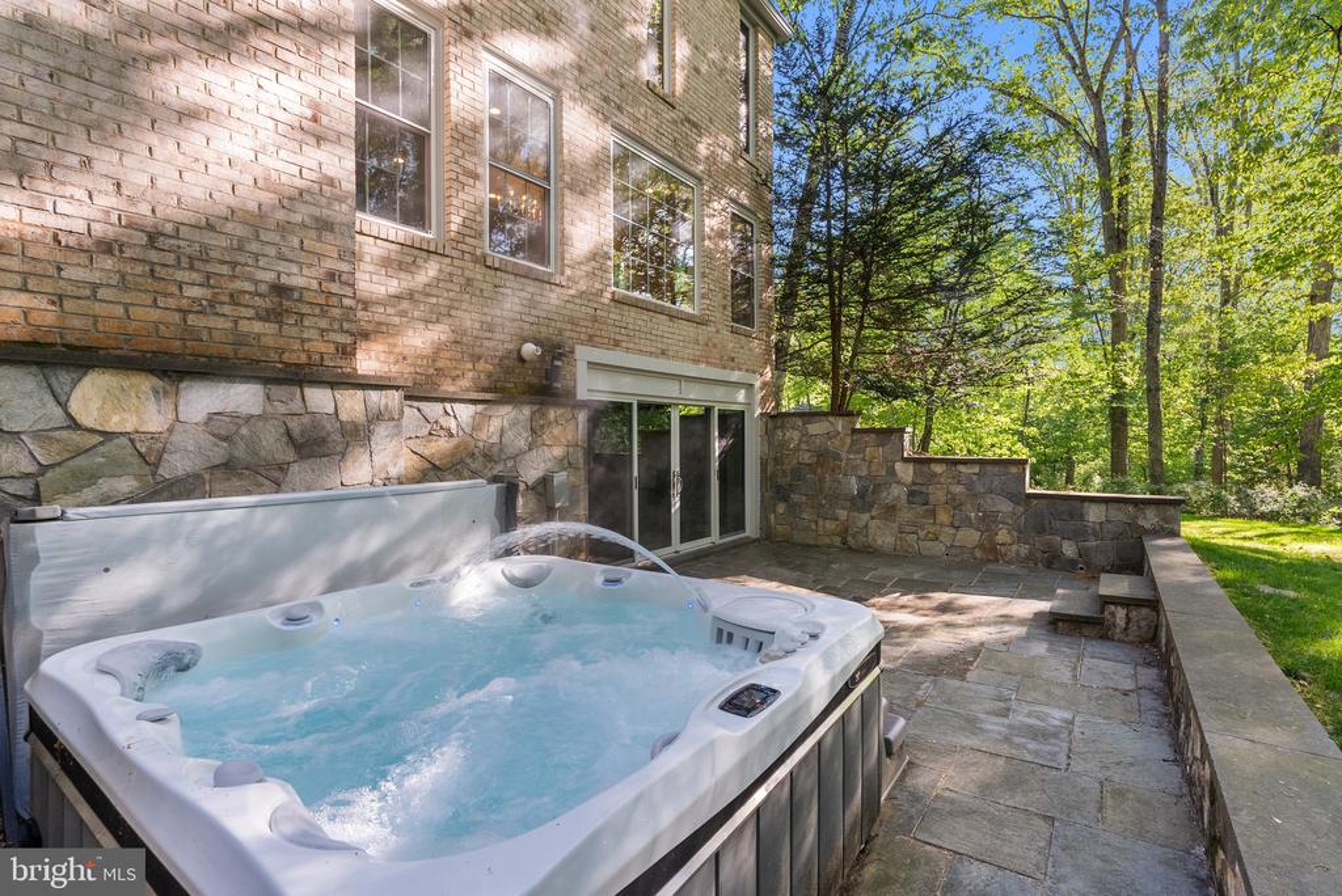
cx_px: 671
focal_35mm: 16
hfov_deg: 96.7
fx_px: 597
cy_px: 448
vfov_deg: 73.8
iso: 320
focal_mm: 16
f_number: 8
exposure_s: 1/100
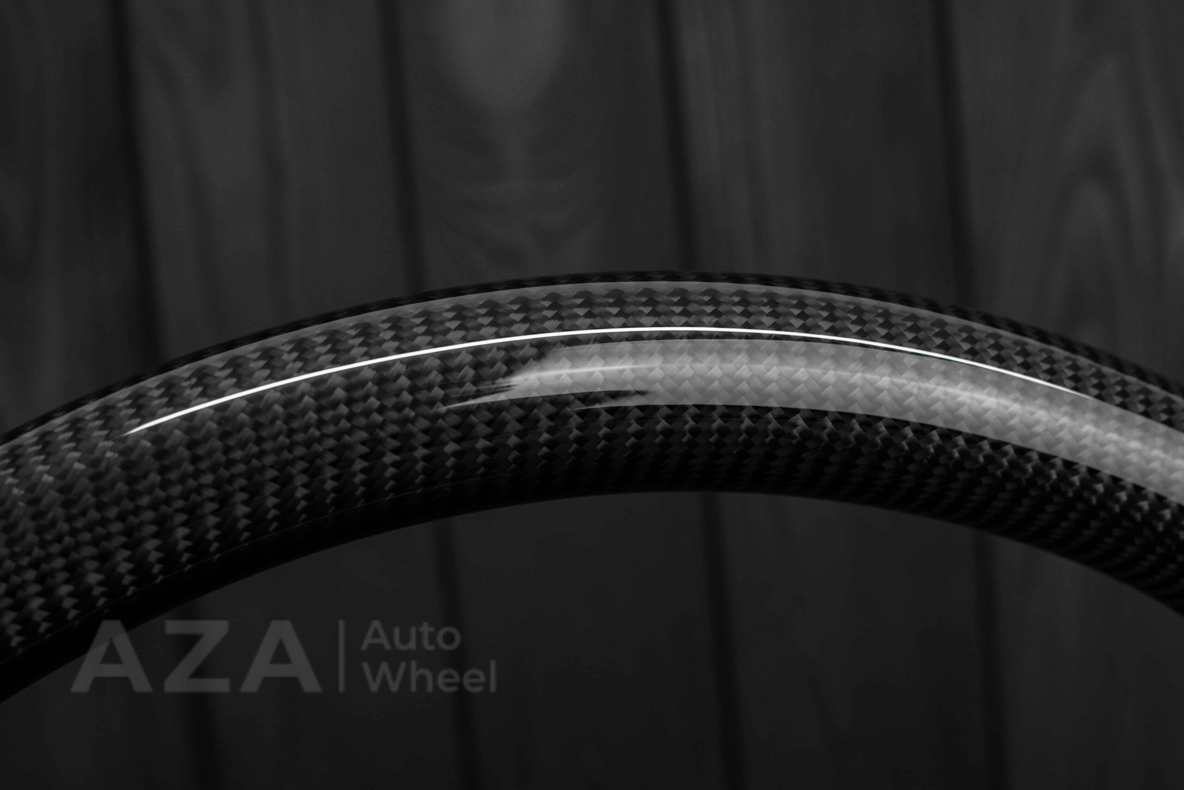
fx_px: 1727
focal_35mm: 52
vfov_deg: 25.8
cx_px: 592
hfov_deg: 37.8
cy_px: 395
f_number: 6.3
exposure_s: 1/125
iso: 500
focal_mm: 35
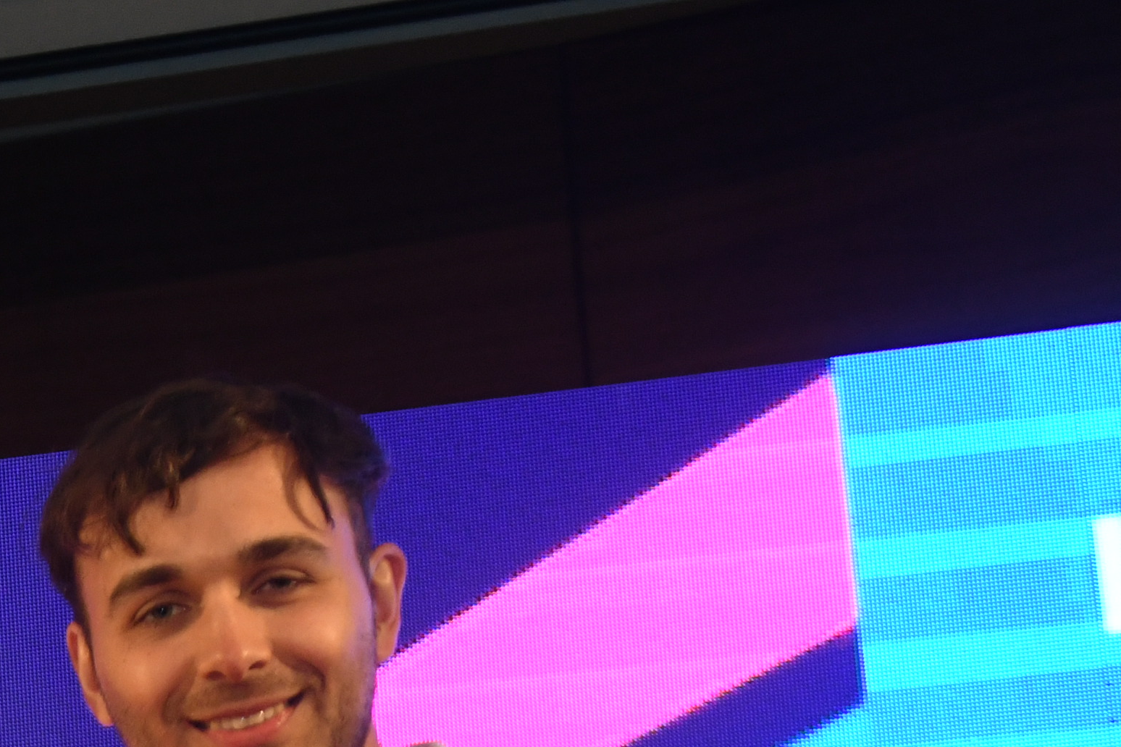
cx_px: -520
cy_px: 1326
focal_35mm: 128
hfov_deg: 14.9
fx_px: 3985
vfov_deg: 10.1
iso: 1600
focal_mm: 32
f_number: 3.5
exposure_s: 1/160
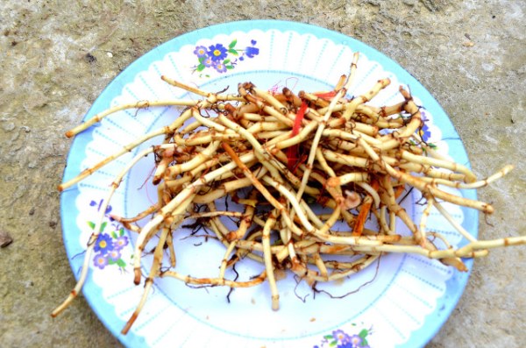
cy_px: 174
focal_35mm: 46
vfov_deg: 28.8
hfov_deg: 42.4
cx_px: 263
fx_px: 678
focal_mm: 31
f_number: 8
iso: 160
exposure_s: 1/60
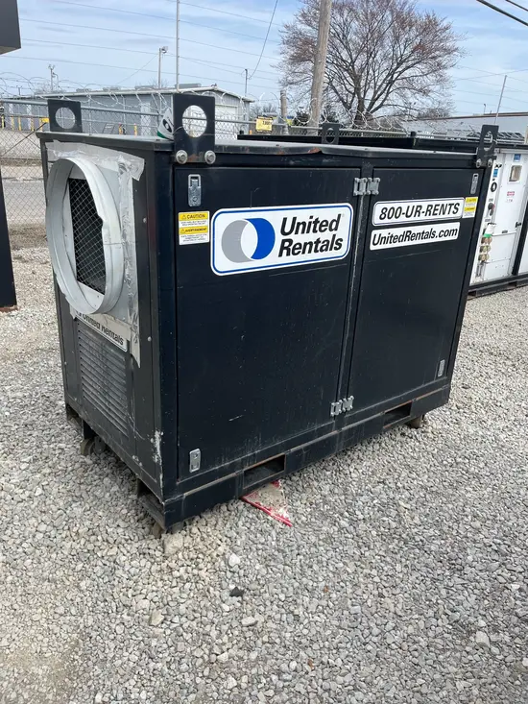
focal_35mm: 26
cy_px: 352
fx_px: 529
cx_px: 264
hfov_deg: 53.1
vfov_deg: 67.3
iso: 50
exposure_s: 1/2222
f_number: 1.6
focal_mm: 5.1
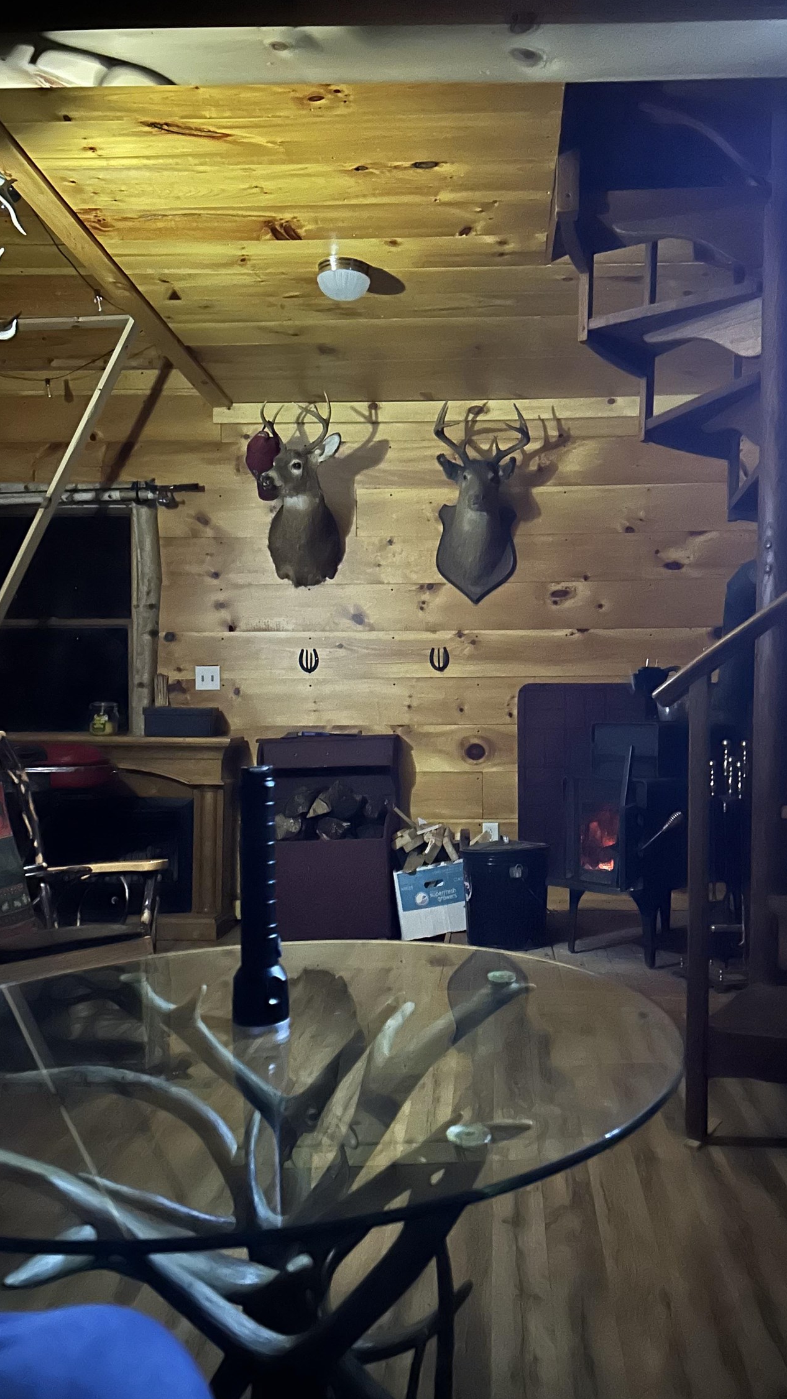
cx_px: 456
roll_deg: -0.1
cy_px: 699
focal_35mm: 29
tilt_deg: -1.1
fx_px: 1076
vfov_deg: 66.1
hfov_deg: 40.1
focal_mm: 5.7
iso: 2000
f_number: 1.5
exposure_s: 1/15
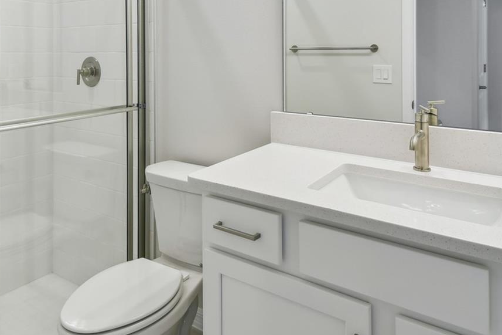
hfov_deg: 65.3
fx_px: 390
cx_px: 226
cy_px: 56
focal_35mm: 28
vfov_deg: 43.7
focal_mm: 10
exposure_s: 1/20
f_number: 7.1
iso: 100
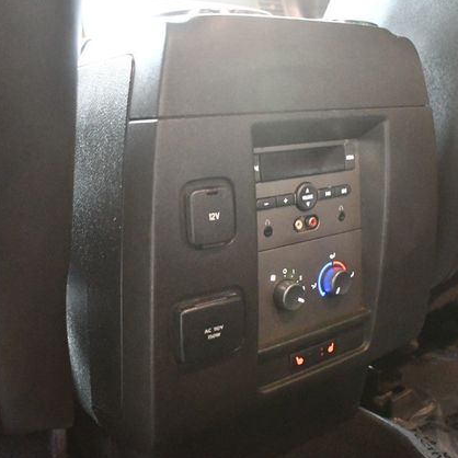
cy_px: 230
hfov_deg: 42.5
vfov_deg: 42.8
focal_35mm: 39
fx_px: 584
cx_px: 291
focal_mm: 20
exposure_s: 1/15
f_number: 3.5
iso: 12800
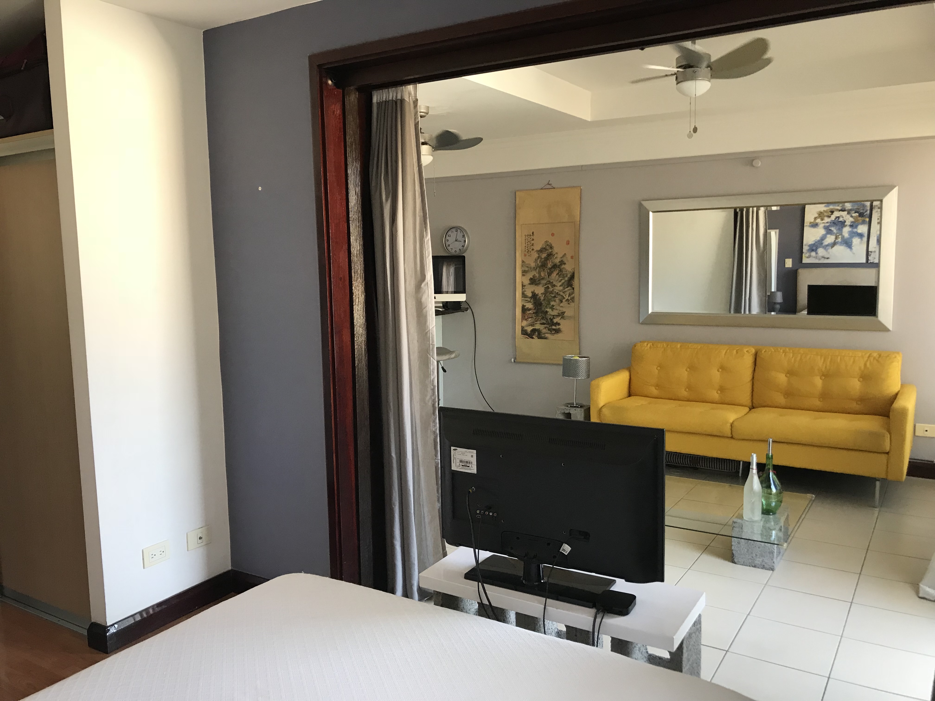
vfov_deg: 49.7
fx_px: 756
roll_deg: +0.4
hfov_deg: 63.4
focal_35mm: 28
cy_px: 350
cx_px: 468
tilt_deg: -5.8
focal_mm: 3.99
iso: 25
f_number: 1.8
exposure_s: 1/30
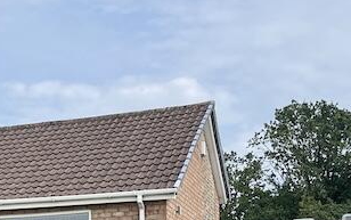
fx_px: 842
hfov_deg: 22.3
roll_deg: +0.9
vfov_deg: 14.3
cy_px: 287
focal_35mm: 88
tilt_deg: +3.6
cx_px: -31
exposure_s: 1/3086
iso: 32
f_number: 1.6
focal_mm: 5.1
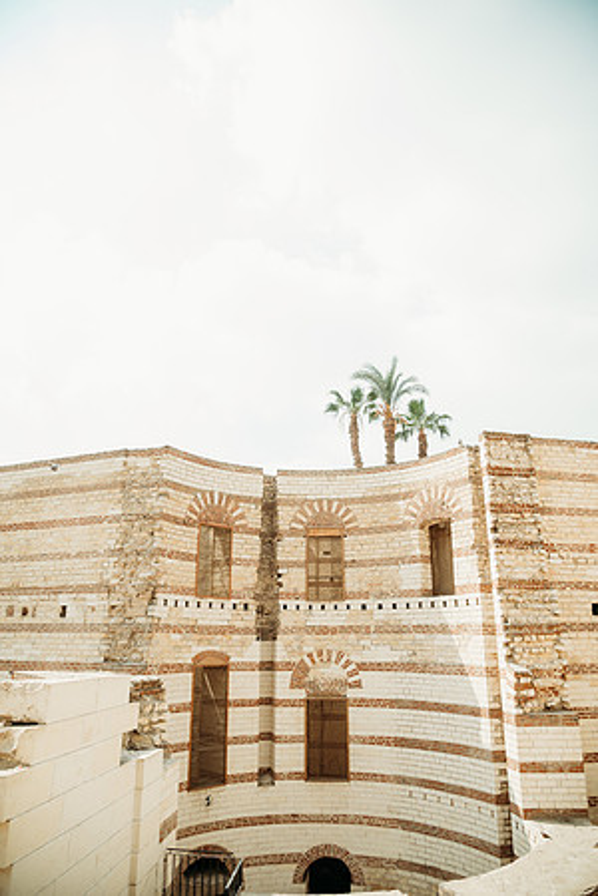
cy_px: 448
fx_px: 598
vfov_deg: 73.7
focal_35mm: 24
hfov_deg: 53.1
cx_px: 299
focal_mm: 24
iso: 200
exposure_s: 1/1000
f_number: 4
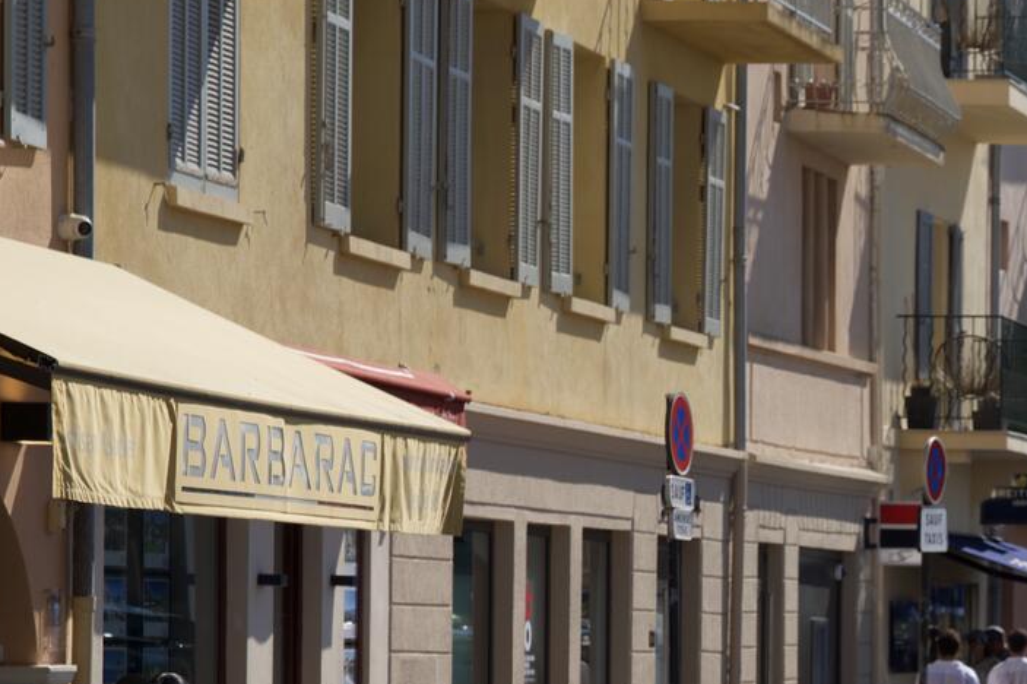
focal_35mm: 187
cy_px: 698
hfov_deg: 10.9
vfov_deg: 7.3
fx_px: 5340
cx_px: 982
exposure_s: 1/500
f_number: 5.6
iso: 50
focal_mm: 65.8
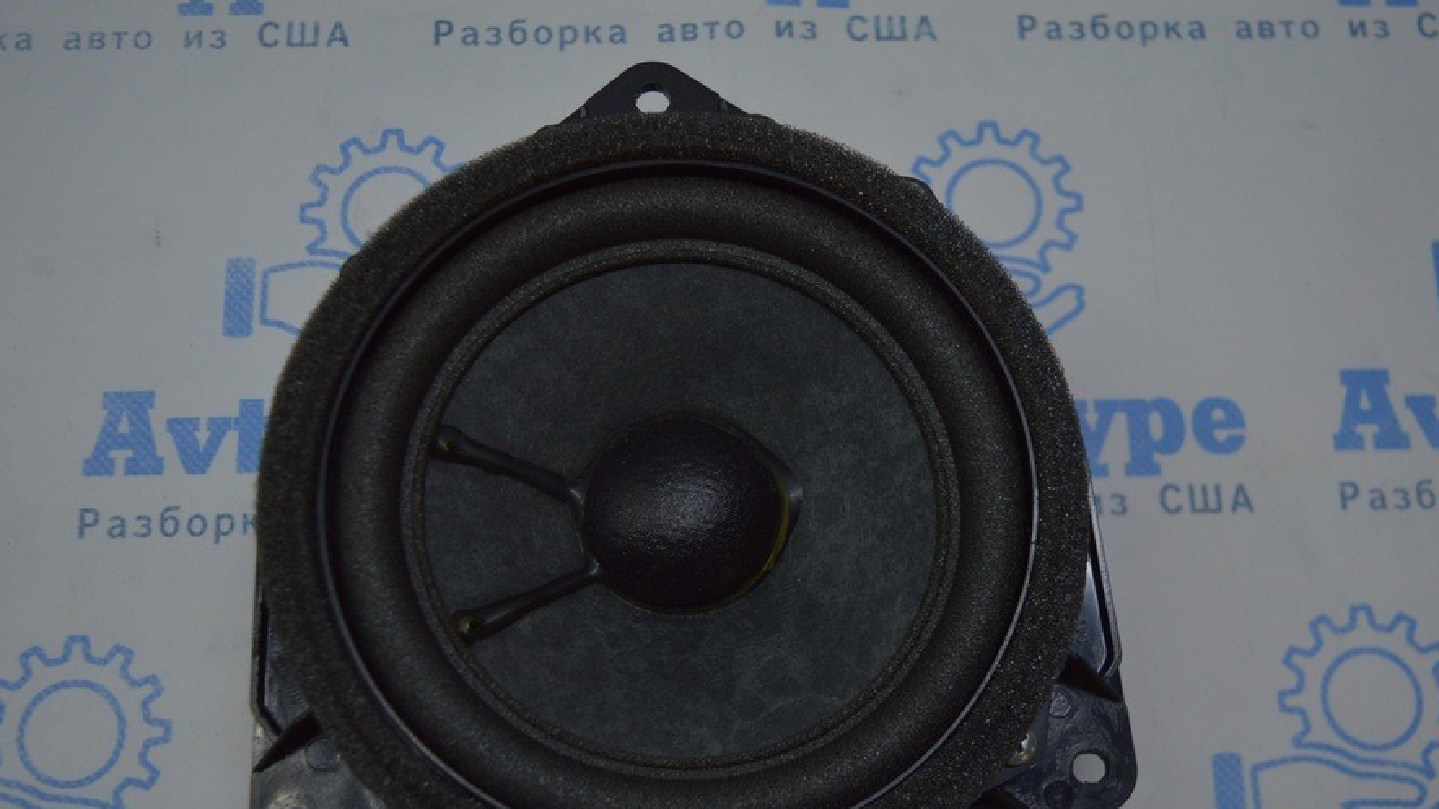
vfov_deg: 29.6
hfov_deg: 50.5
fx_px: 1526
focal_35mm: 40
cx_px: 695
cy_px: 496
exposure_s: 1/320
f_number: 3.8
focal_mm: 22
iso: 400
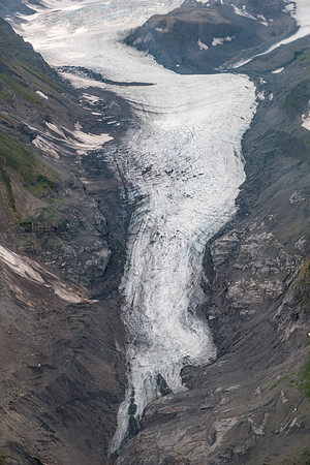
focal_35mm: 83
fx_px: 1072
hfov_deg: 16.5
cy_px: 232
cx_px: 155
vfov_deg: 24.5
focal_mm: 55
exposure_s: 1/550
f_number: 5.6
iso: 320
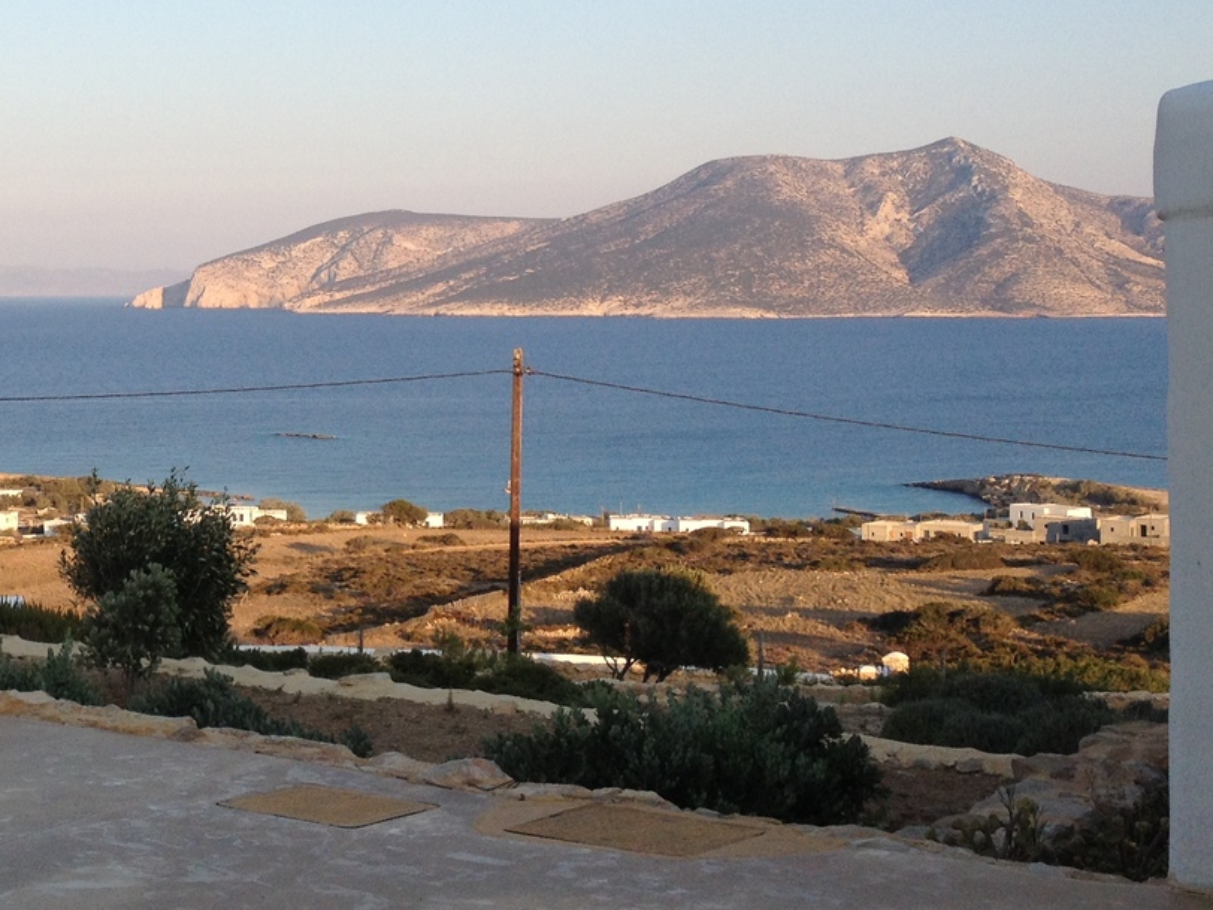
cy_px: 266
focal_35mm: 69
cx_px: 90
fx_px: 2418
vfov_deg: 21.2
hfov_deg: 27.0
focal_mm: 4.28
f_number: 2.4
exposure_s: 1/812
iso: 50
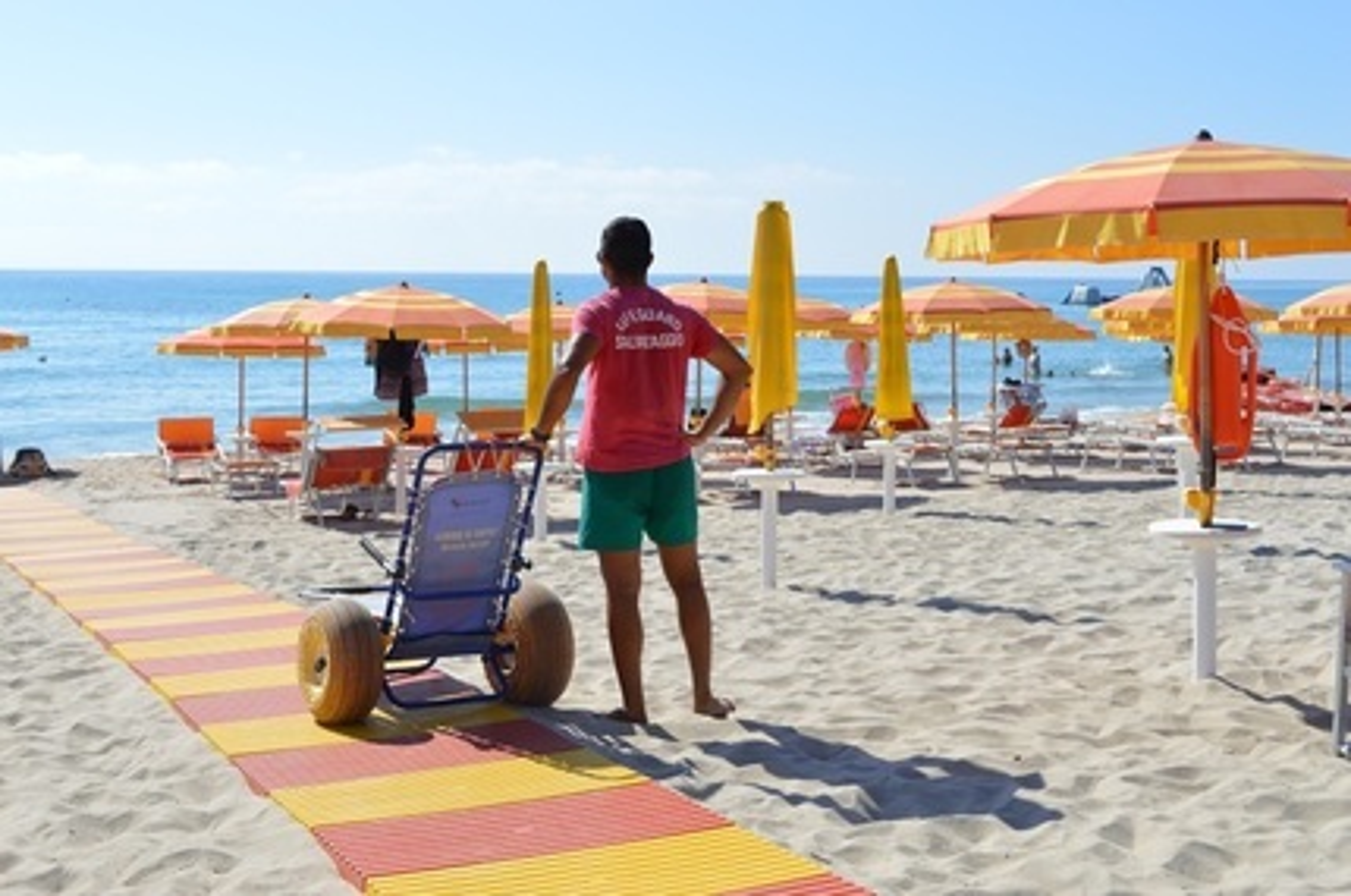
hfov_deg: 41.2
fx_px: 1798
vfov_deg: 28.0
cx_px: 676
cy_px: 448
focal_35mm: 48
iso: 100
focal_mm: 32
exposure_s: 1/320
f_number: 9
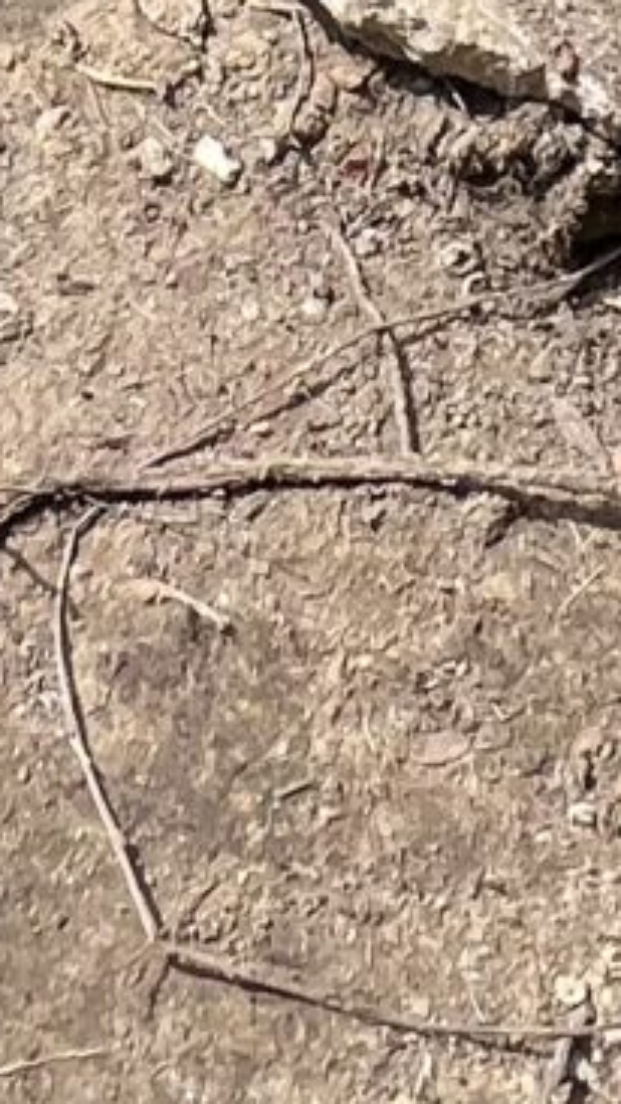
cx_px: 196
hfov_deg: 12.2
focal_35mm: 99
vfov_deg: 16.1
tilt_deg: -19.2
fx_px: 2897
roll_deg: +0.6
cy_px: -1185
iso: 32
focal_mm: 1.57
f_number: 1.8
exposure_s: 1/329
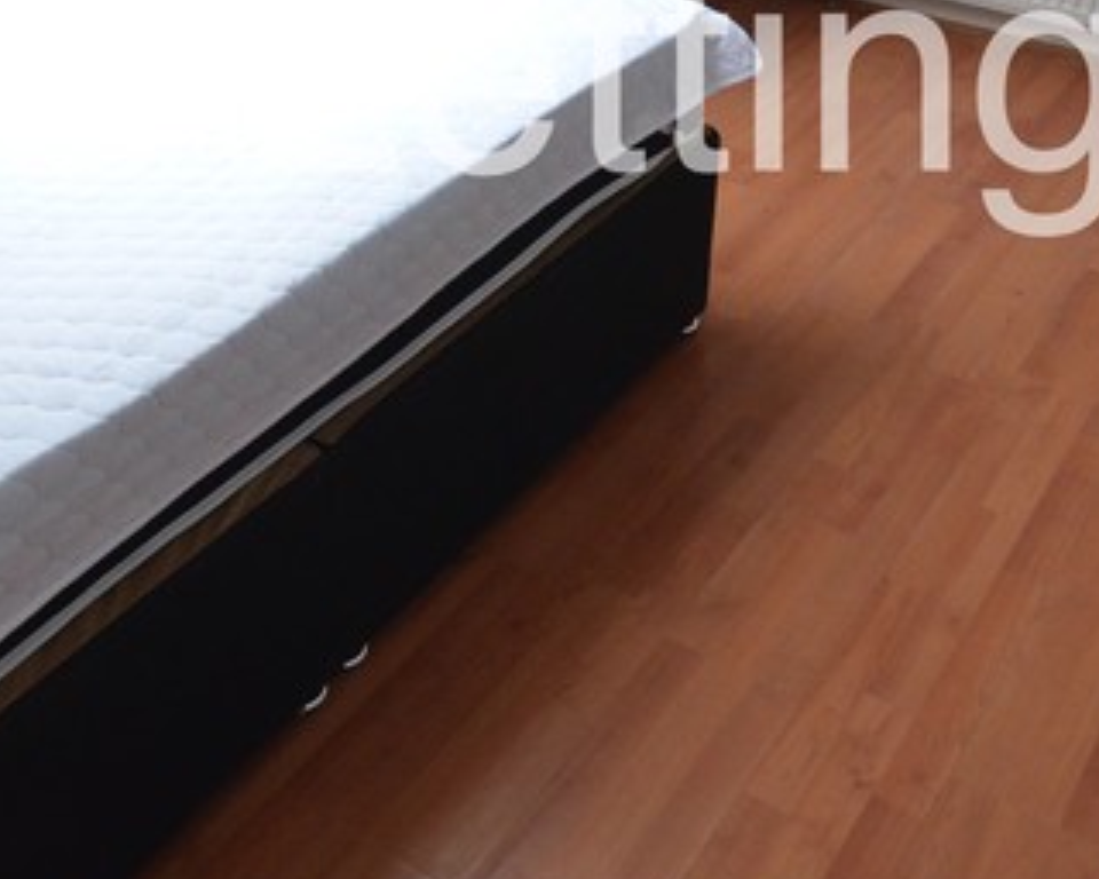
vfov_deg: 31.6
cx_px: 484
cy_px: 58
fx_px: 1464
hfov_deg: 41.1
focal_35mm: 45
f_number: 4.5
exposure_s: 1/500
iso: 2000
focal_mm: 10
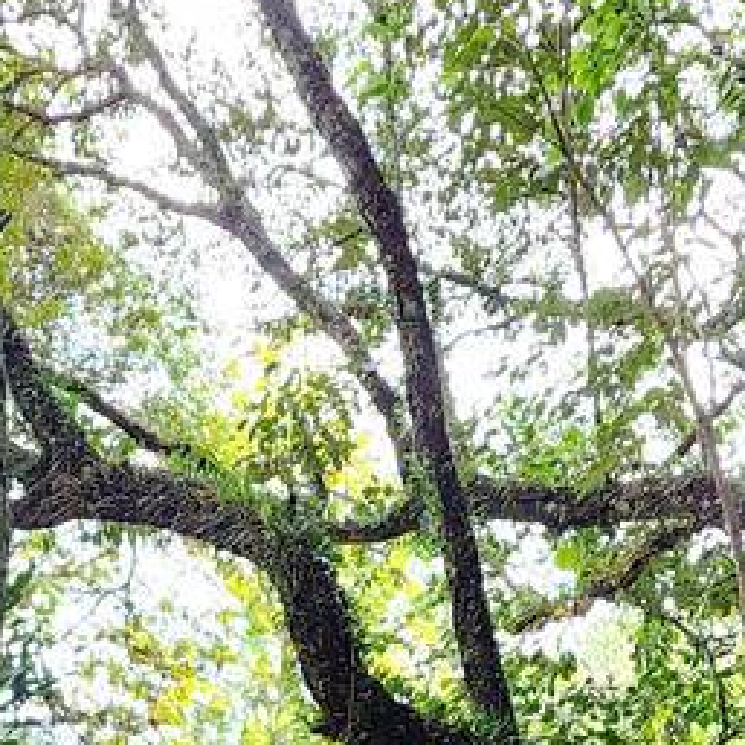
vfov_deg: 13.2
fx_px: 2776
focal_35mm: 114
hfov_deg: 15.2
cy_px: 1476
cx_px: 125
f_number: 1.8
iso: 160
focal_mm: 6.4
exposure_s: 1/182
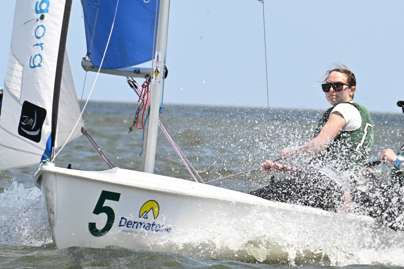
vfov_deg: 1.8
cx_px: 346
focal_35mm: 777
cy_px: 22
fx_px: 8719
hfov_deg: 2.7
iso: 2000
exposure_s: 1/1250
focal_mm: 400
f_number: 16
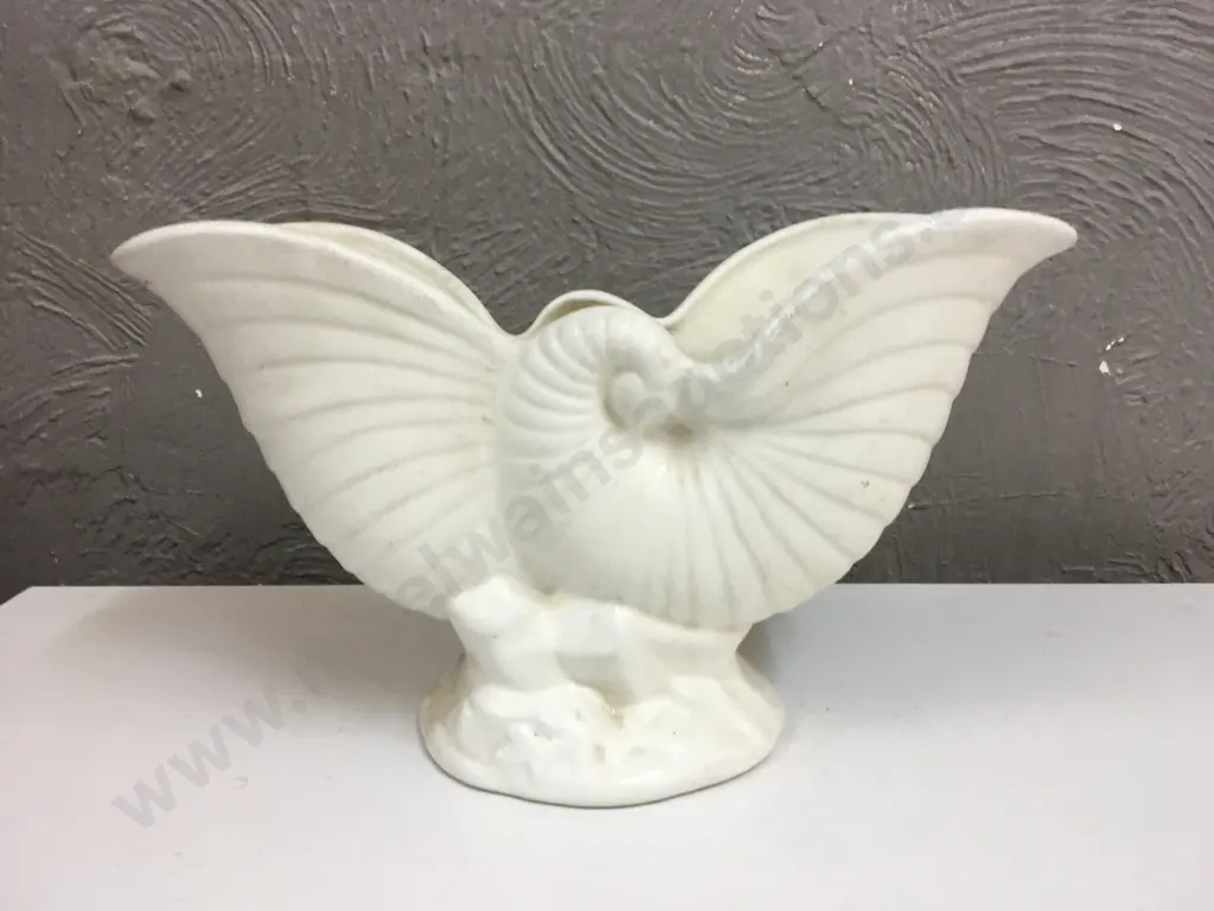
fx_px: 1017
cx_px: 607
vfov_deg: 48.2
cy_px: 456
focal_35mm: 29
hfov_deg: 61.7
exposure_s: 1/33
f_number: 2.2
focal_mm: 4.15
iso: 50
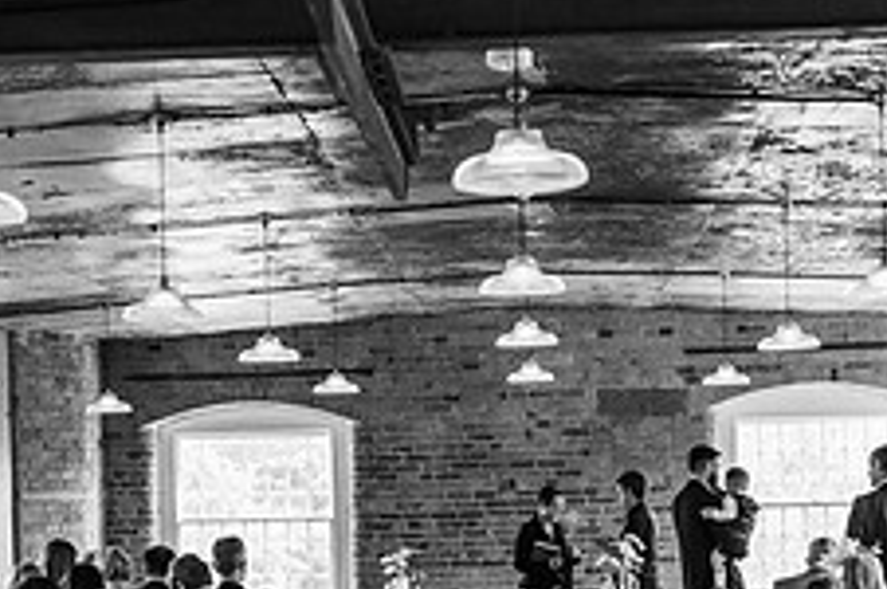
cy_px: 475
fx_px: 2214
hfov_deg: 22.7
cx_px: 444
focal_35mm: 90
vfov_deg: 15.0
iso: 125
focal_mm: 35
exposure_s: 1/200
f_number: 2.2
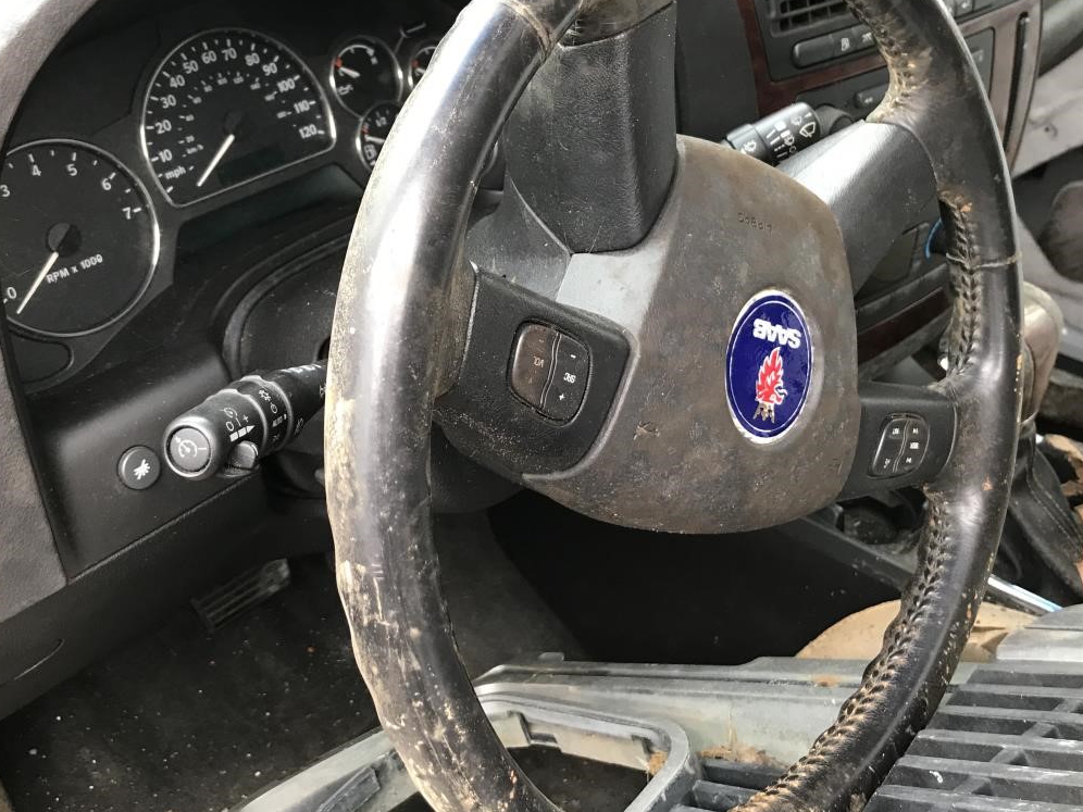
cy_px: 299
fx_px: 1126
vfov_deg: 39.4
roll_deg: +0.5
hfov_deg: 51.2
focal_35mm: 36
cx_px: 459
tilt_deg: -31.6
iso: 20
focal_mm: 3.99
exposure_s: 1/30
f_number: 1.8
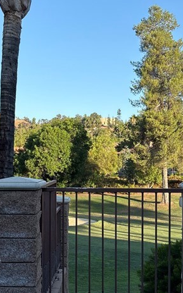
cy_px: 180
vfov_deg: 33.4
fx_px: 487
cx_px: 61
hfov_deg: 21.2
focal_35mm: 61
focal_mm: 5.96
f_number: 1.6
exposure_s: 1/1135
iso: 50
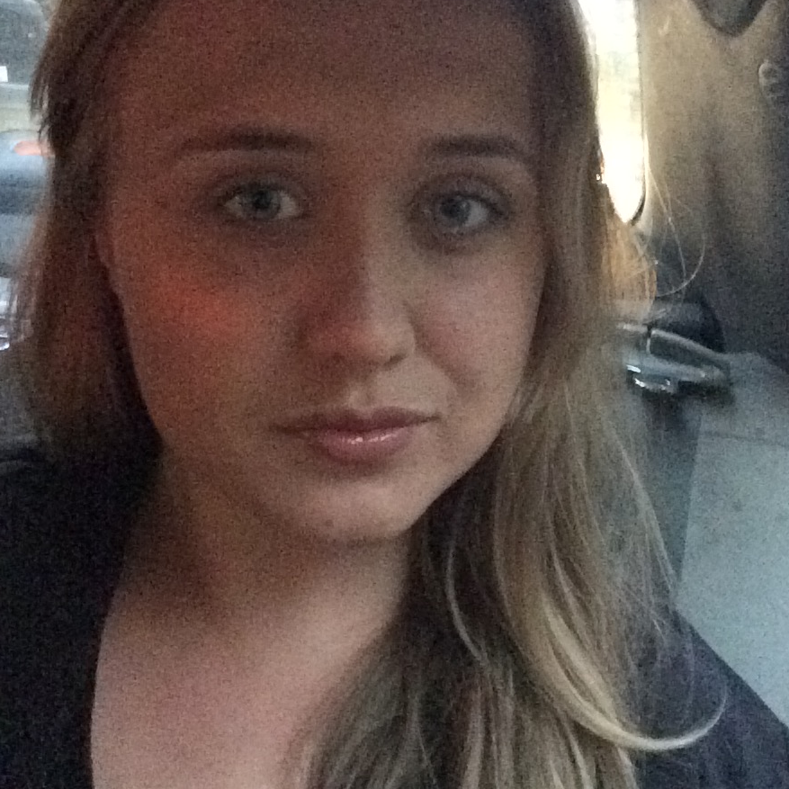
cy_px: 357
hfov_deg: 41.8
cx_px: 428
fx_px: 1031
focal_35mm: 40
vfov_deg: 41.8
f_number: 2.4
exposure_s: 1/15
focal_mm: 2.15
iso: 1600
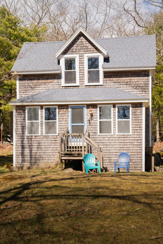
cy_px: 122
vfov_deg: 33.8
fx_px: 401
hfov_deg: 22.9
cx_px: 82
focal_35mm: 59
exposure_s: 1/2500
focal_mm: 59.2
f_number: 4
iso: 320
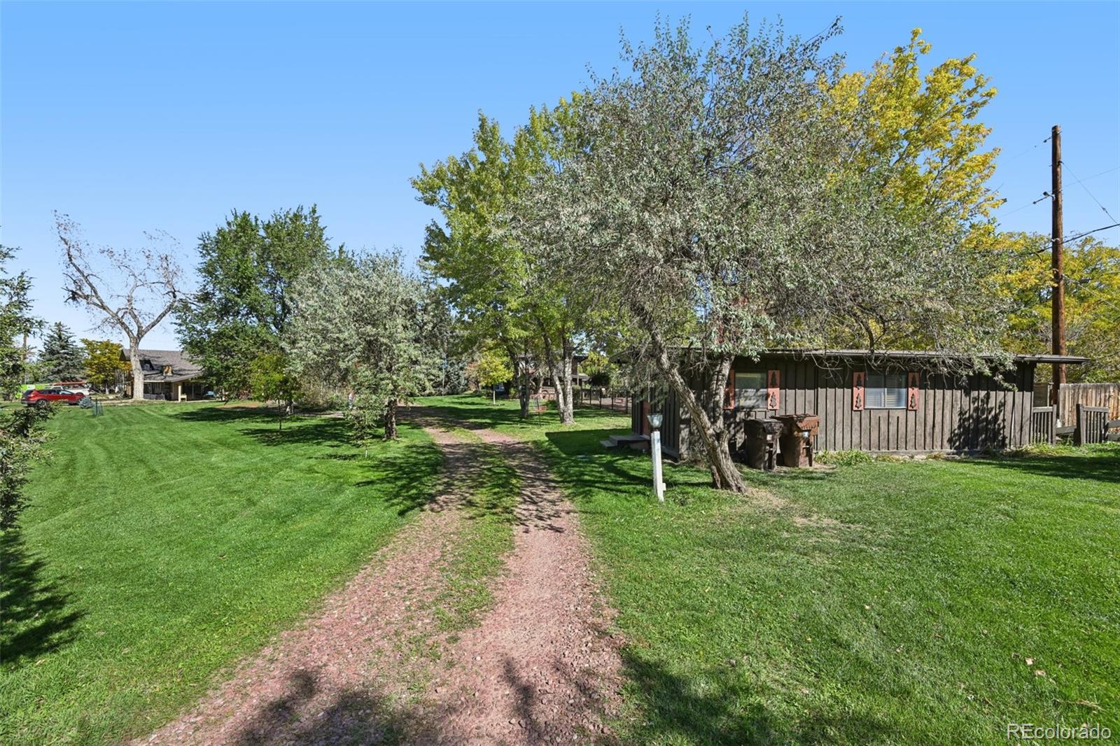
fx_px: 435
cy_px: 373
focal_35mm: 14
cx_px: 560
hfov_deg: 104.3
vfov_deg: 81.2
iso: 64
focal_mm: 14
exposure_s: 1/125
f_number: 7.1
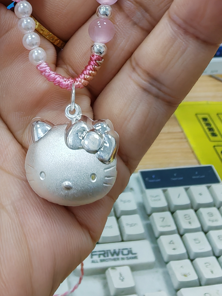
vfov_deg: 35.8
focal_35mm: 50
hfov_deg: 28.6
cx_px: 49
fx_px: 428
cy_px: 29
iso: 125
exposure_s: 1/50
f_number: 2.2
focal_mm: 1.96
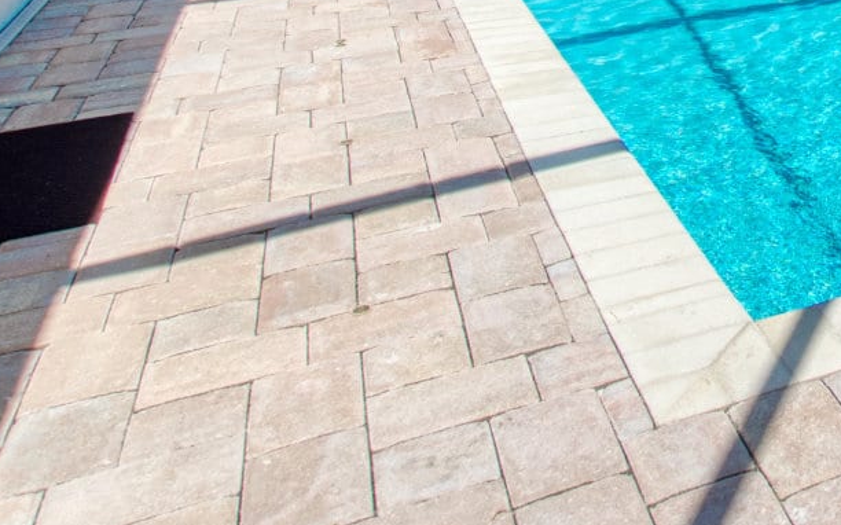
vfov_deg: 21.9
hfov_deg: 33.8
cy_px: -279
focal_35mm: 48
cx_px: 1011
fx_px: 1100
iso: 200
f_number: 8
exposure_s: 1/500
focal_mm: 10
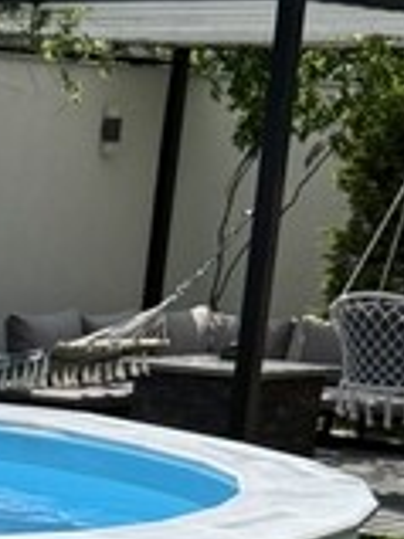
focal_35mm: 155
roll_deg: -3.0
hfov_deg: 8.8
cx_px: -489
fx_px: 2415
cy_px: 800
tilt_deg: -14.4
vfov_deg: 12.2
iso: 80
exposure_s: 1/4167
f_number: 1.78
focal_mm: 6.76
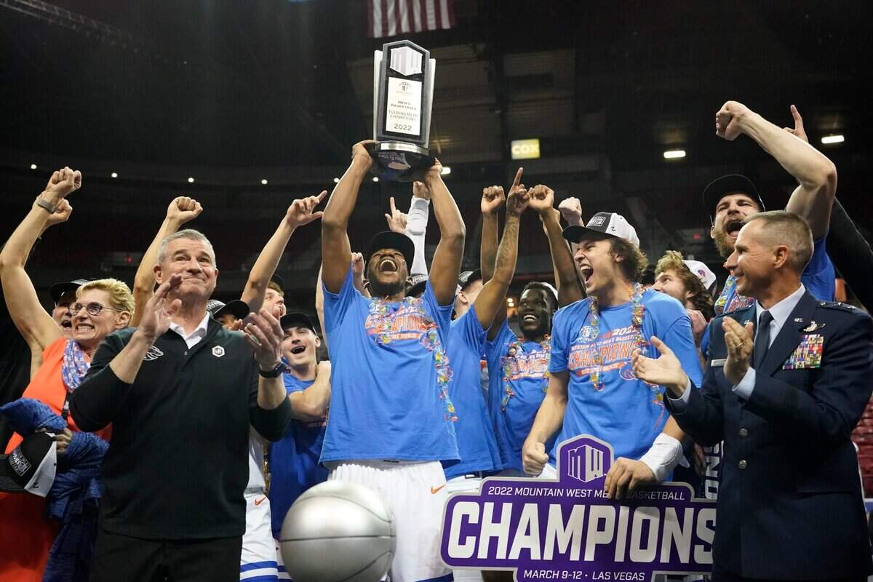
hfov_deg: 54.4
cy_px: 291
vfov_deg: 37.9
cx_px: 436
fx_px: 849
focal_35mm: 35
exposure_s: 1/1600
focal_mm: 35
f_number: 2.8
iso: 10000
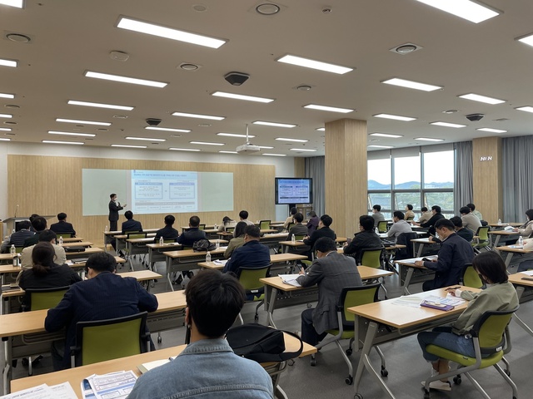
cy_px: 200
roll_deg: +0.1
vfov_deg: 53.1
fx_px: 400
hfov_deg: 67.3
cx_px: 266
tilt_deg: -0.3
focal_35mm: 26
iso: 80
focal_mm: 4.2
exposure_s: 1/120
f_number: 1.6
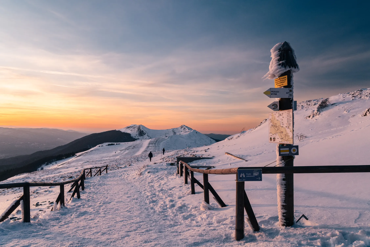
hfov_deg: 69.4
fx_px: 267
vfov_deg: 49.5
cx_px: 185
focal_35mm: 26
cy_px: 124
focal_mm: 26
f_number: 10
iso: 1250
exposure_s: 1/250
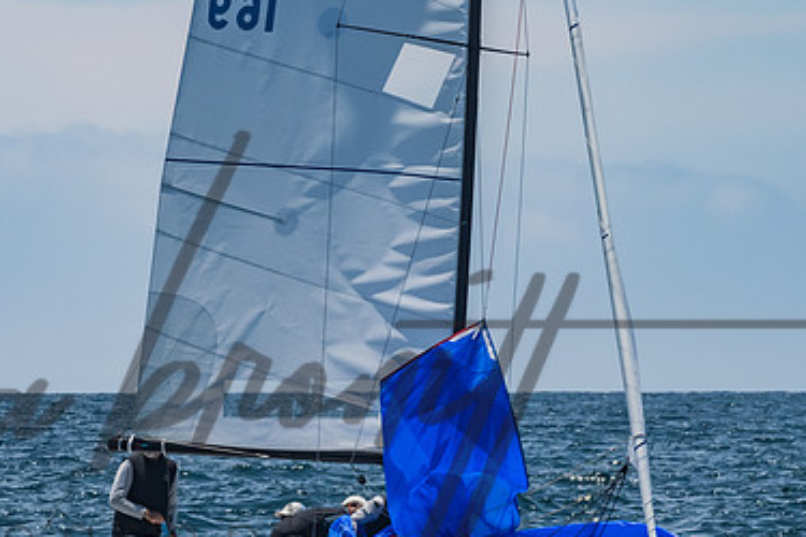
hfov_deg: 4.5
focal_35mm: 456
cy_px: 374
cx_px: 271
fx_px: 10209
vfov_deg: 3.0
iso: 640
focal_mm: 195
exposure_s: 1/1600
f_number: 14
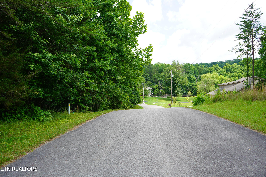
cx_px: 133
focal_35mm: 28
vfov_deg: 46.4
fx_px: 207
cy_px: 88
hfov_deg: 65.5
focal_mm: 28
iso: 100
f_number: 7.1
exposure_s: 1/100
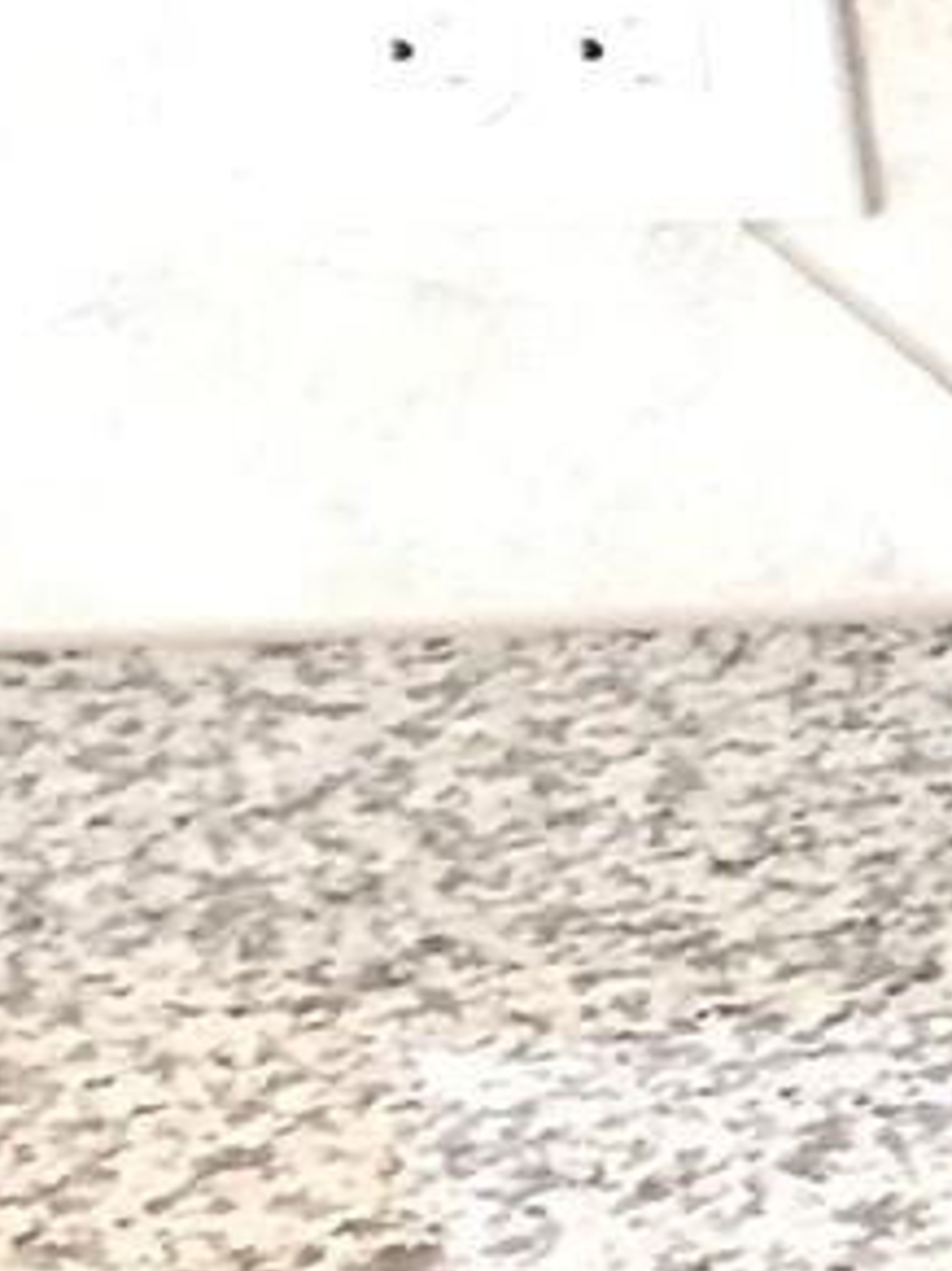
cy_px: 756
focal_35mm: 204
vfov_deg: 9.7
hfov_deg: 6.4
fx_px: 7486
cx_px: 3236
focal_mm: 4.15
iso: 200
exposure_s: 1/30
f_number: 2.2
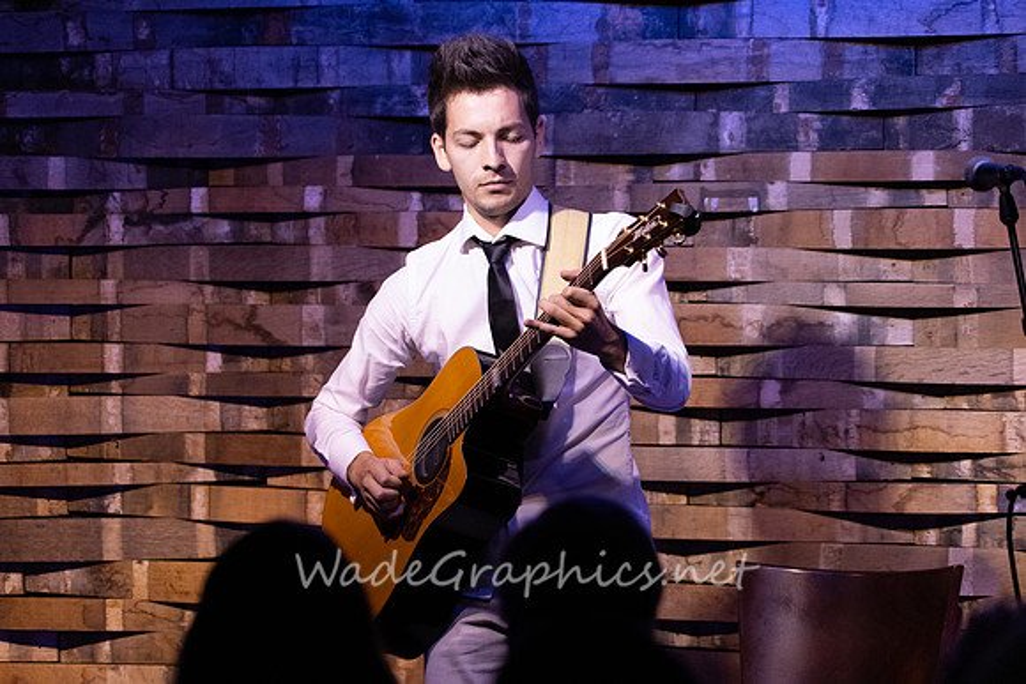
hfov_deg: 8.6
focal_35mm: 240
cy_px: 342
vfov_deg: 5.7
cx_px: 513
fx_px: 6841
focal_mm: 240
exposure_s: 1/125
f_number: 6.3
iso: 6400
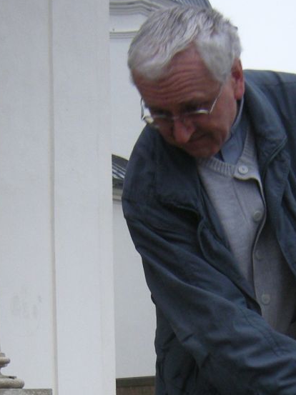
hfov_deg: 19.3
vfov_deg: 24.0
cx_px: 187
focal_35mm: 76
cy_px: 434
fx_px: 868
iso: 143
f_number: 2.8
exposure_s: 1/60
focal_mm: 4.7
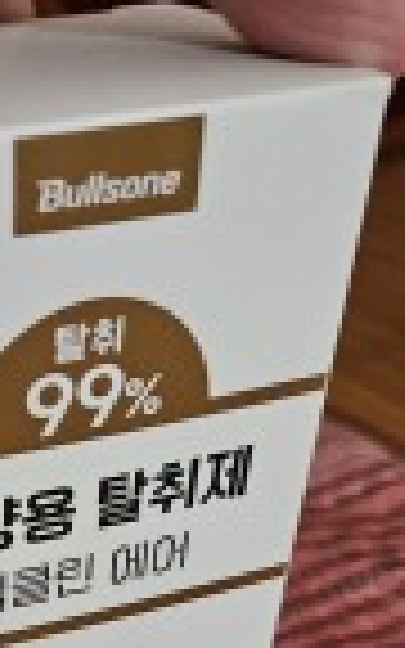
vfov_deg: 29.8
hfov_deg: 20.1
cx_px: -63
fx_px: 1077
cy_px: 729
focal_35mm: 61
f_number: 1.8
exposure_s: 1/30
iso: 500
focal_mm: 5.4
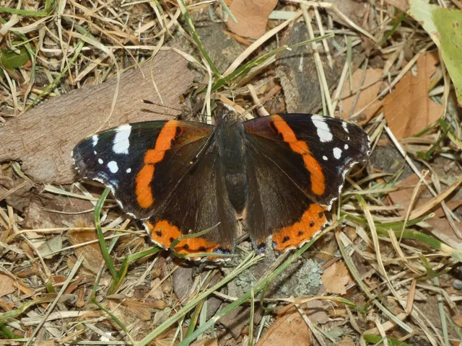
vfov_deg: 8.8
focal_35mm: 169
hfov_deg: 11.7
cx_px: 231
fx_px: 2256
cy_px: 173
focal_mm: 30.2
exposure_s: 1/60
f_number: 5.5
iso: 125
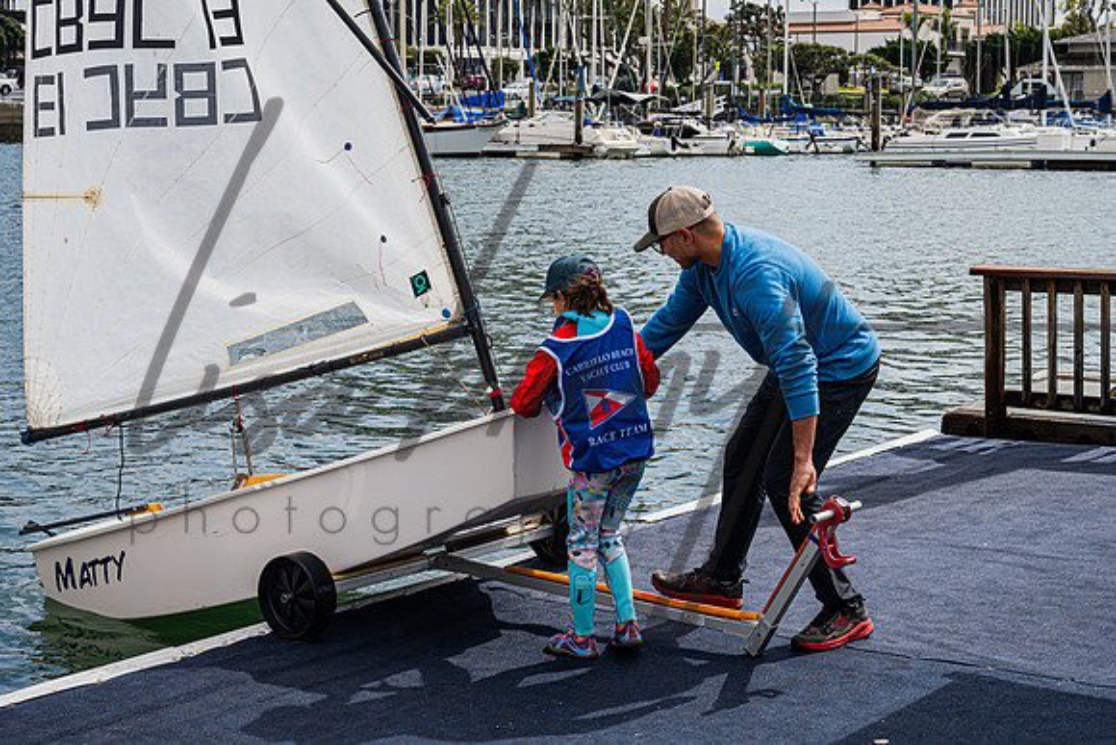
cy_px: 278
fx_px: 1984
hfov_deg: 31.4
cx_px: 609
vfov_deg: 21.2
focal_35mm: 64
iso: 100
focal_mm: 51
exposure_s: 1/500
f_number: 8
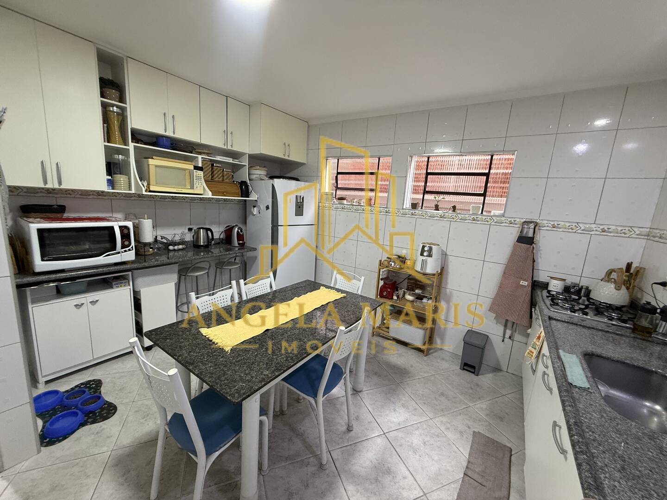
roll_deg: -4.4
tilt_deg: -10.8
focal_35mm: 14
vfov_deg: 85.7
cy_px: 250
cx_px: 334
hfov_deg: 102.1
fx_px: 270
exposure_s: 1/60
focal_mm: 2.22
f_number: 2.2
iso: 320
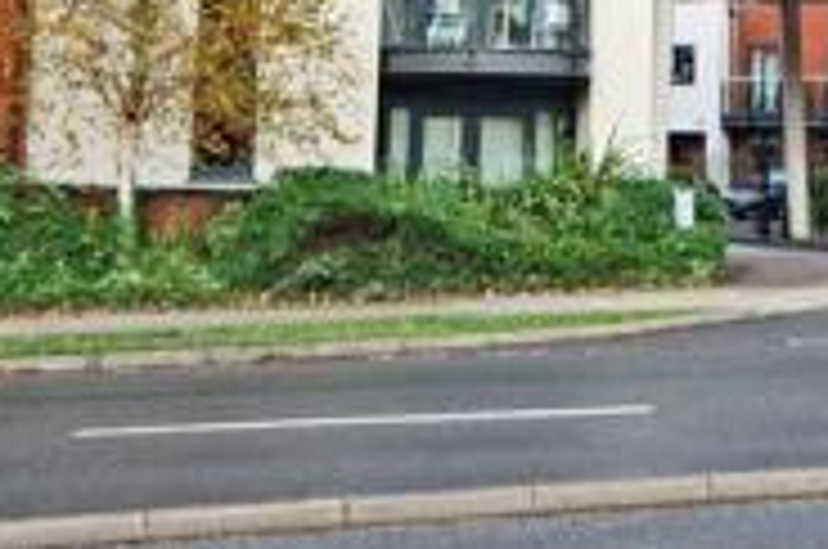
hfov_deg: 20.1
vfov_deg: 12.6
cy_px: -335
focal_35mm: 101
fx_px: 2319
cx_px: 648
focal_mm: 20
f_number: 5.6
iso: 400
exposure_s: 1/400
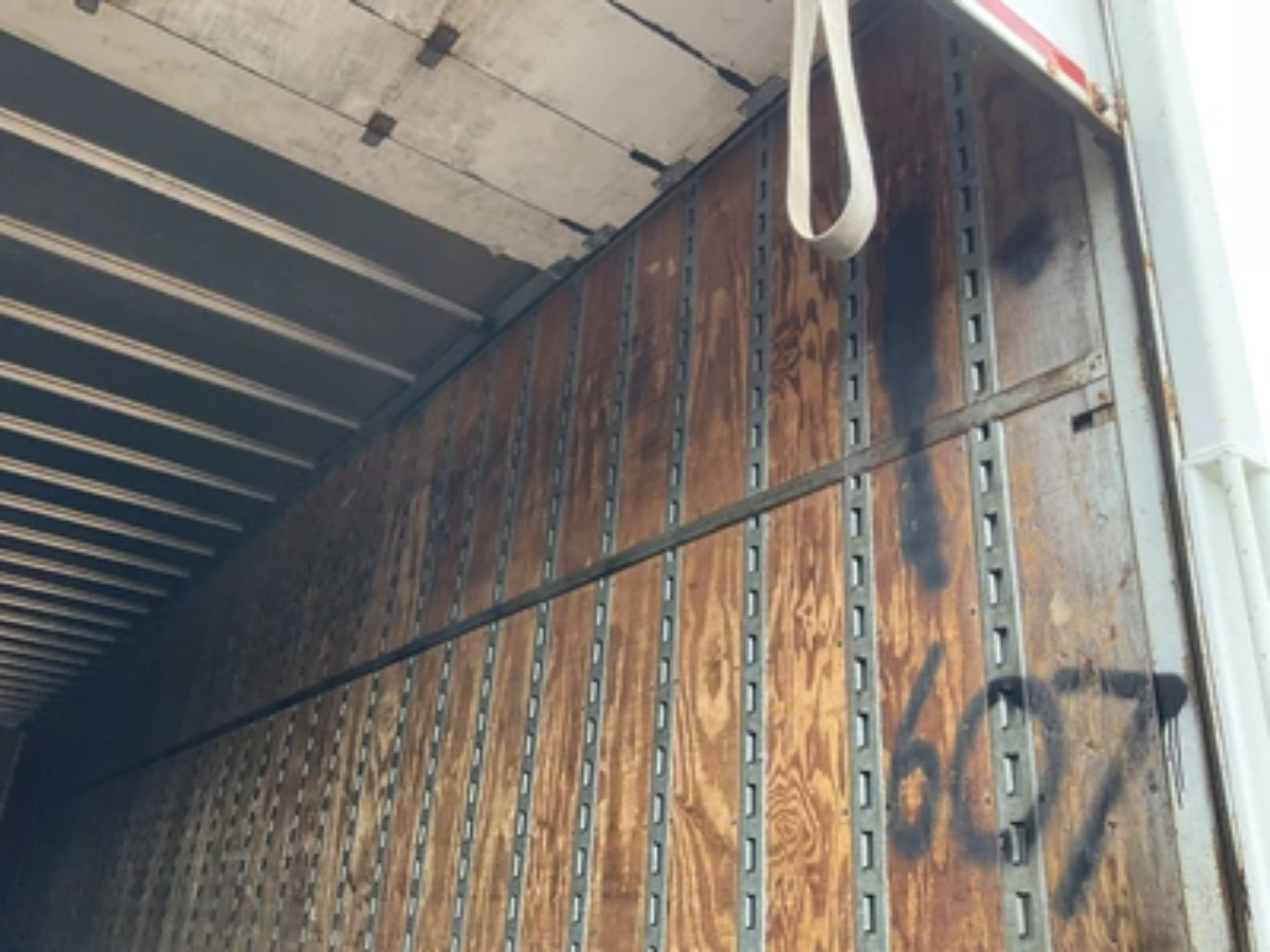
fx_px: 1064
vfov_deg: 48.2
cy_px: 476
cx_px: 635
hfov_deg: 61.7
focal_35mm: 29
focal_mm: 3
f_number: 1.8
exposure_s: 1/122
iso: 50
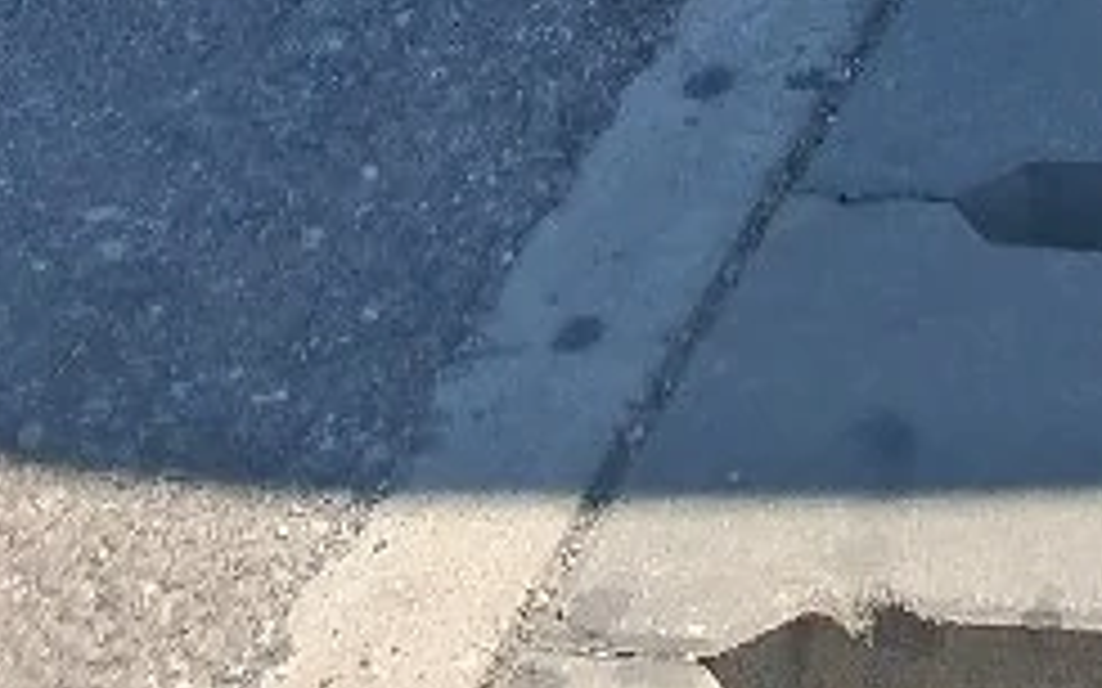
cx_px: 2123
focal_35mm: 156
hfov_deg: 12.1
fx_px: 4684
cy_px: -2165
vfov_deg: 6.5
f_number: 1.8
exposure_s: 1/526
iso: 25
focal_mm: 4
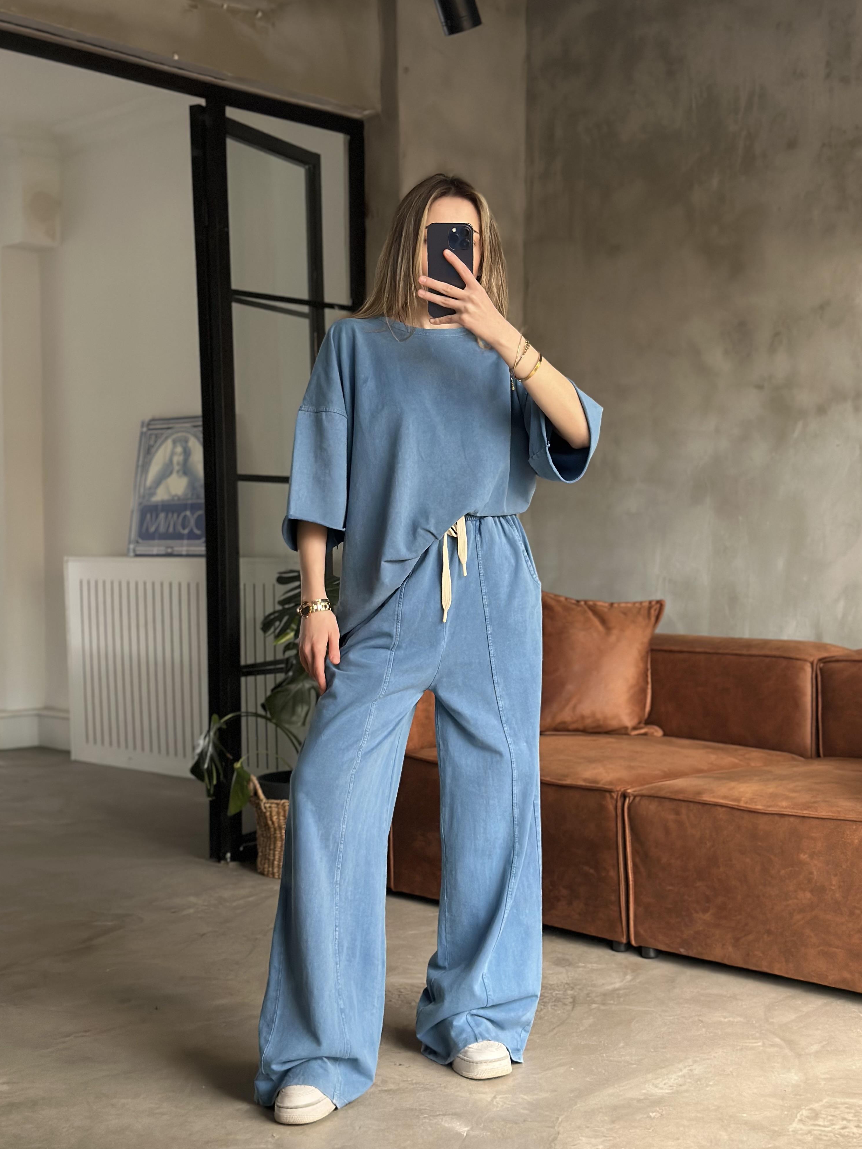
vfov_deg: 38.9
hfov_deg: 29.7
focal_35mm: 49
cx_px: 439
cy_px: 581
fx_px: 1627
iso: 400
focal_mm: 6.86
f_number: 1.78
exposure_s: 1/42
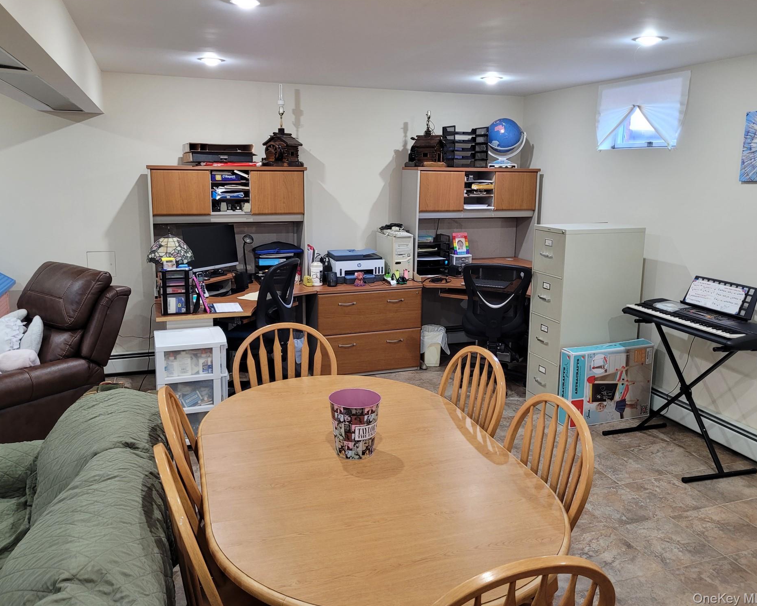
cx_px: 358
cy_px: 295
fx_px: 627
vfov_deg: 51.5
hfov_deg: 62.2
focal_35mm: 28
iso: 250
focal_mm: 5.4
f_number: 1.8
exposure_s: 1/40
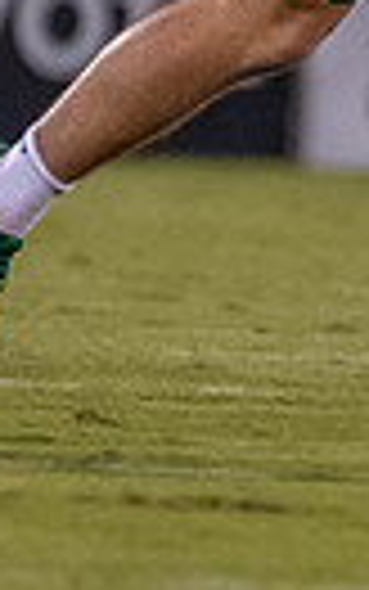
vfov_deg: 1.1
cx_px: 924
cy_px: -231
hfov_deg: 0.7
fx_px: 31856
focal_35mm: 1982
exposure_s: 1/1600
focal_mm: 200
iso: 2000
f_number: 2.8
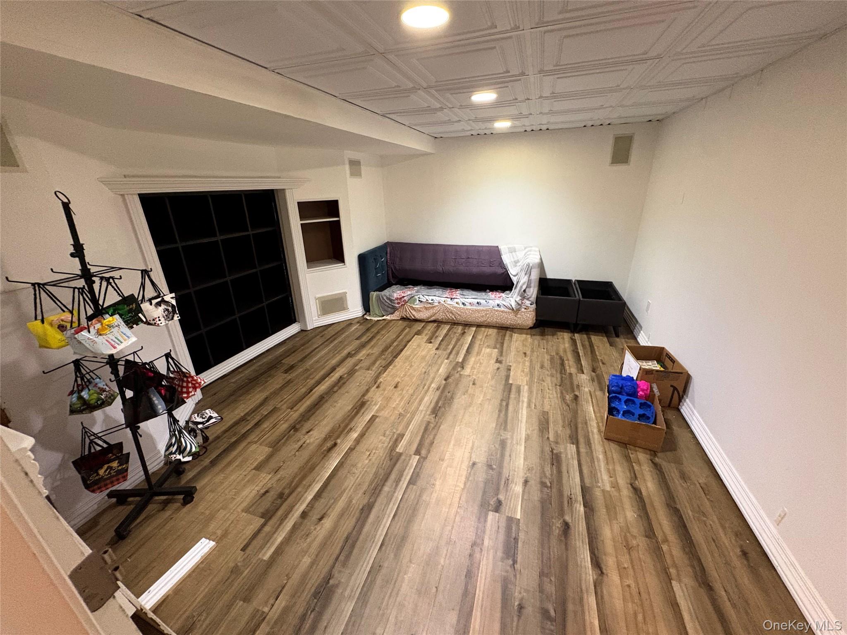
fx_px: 343
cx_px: 424
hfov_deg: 102.1
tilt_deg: -20.9
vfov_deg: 85.7
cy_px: 318
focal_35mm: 14
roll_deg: +2.8
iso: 640
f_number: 2.2
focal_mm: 2.22
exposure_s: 1/60
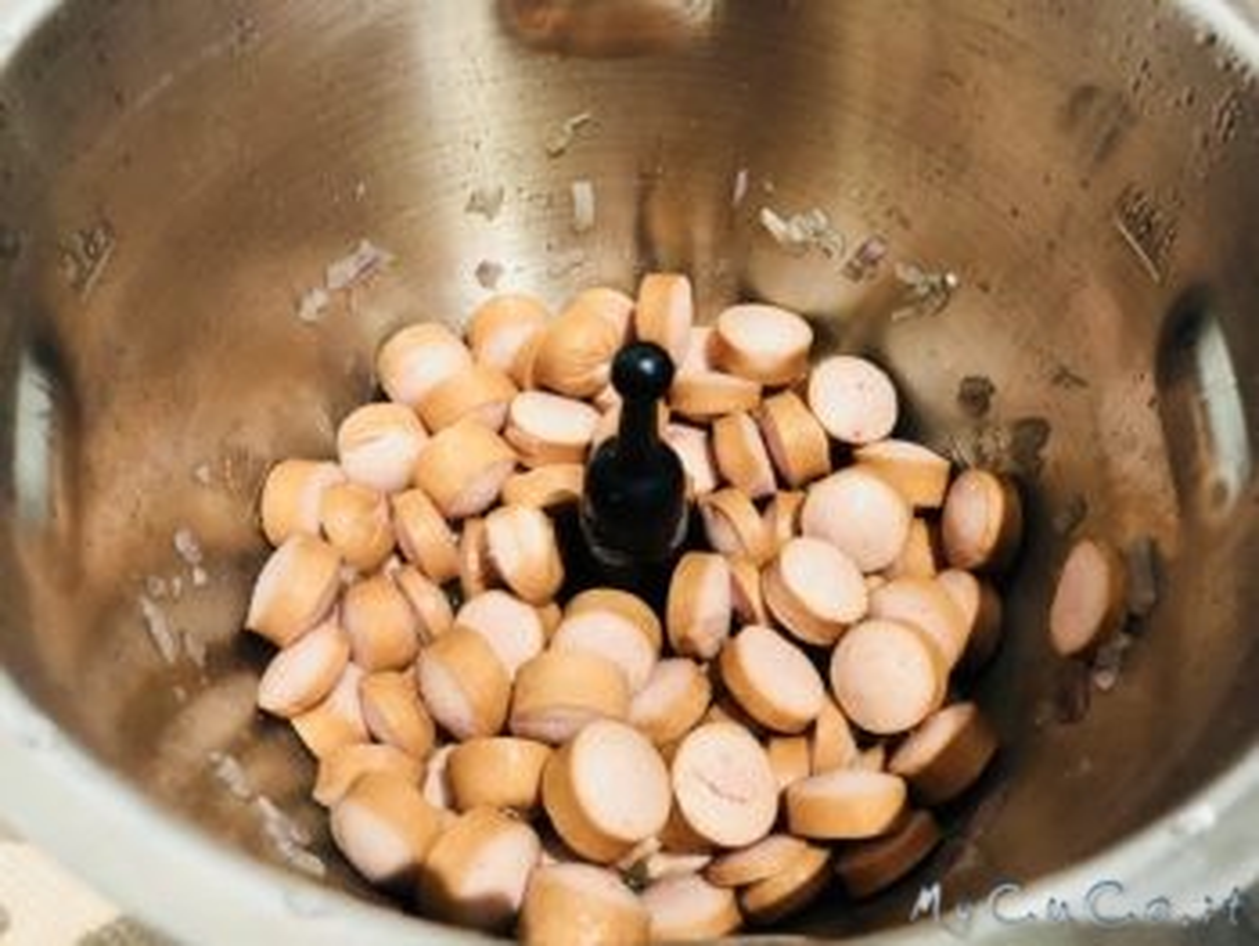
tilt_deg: -57.4
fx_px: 1019
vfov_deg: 49.8
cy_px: 473
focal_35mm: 28
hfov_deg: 63.4
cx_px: 630
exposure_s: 1/17
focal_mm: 4
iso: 100
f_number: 1.8
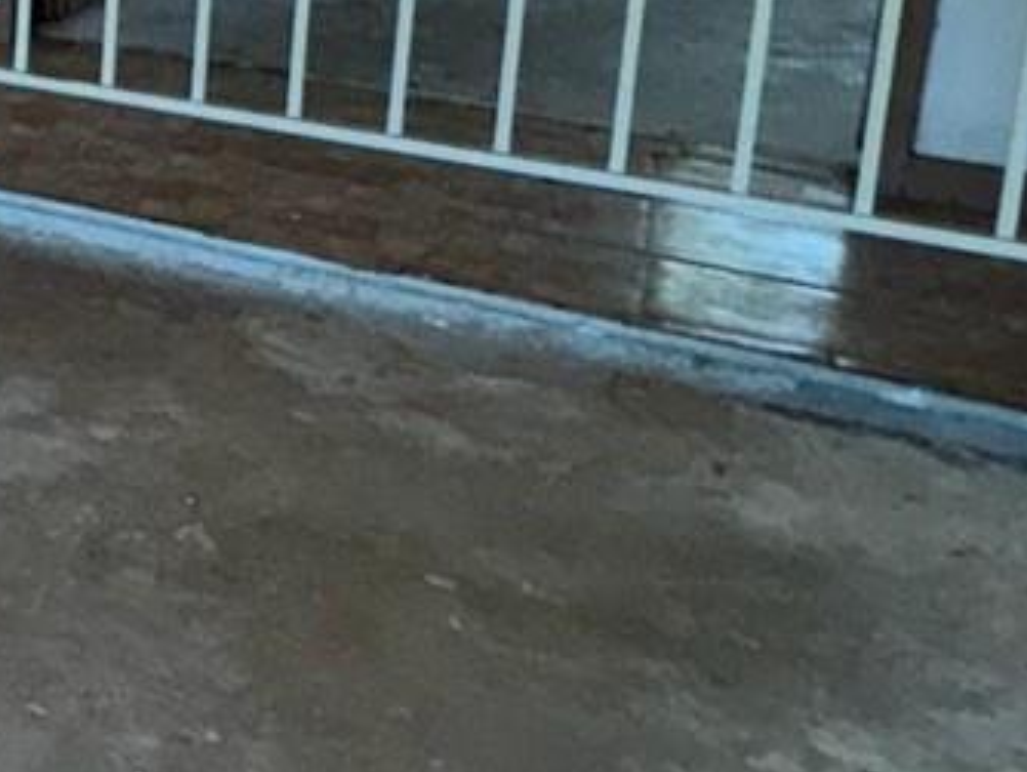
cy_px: -178
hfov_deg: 19.5
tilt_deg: -11.6
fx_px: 1989
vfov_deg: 20.4
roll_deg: +1.1
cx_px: -929
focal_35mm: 67
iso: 64
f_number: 2.2
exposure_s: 1/122
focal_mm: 2.22
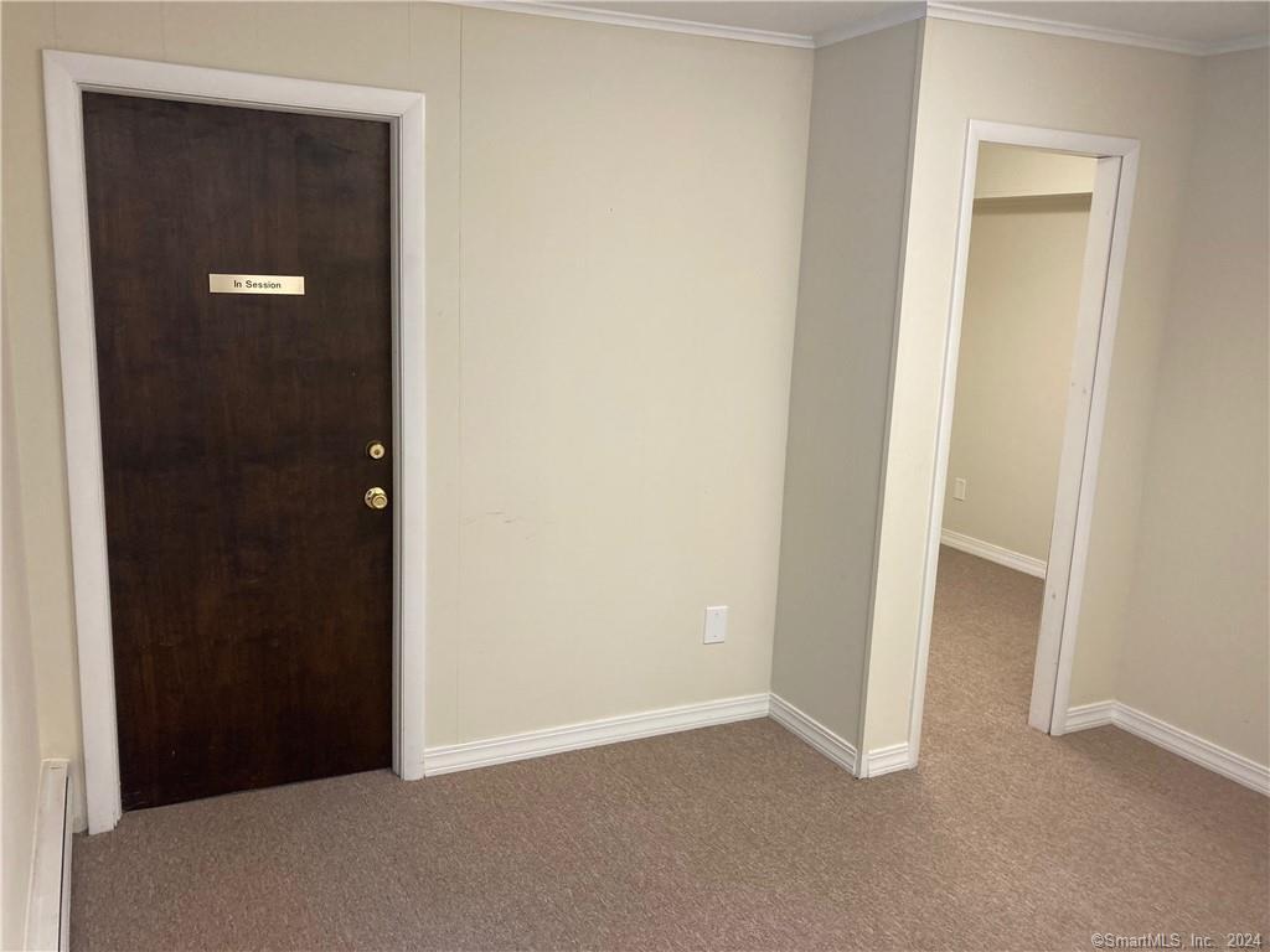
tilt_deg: -11.1
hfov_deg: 63.4
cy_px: 476
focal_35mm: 28
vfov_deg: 49.7
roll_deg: -3.4
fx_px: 1027
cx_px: 635
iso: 100
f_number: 1.8
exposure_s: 1/60
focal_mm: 3.99
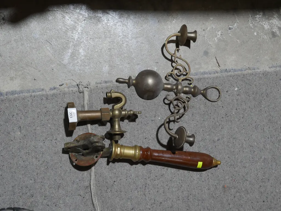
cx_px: 140
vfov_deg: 28.0
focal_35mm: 52
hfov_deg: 36.8
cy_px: 106
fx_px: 422
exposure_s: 1/60
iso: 1000
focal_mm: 26
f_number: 7.1
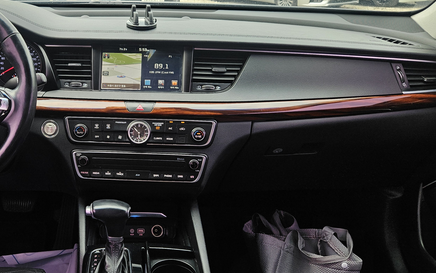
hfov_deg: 49.2
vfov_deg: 32.6
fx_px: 463
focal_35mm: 39
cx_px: 132
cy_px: 106
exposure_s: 1/180
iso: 50
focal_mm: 5.4
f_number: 1.8
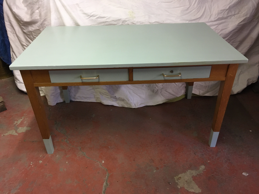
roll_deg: +0.3
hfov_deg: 61.7
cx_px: 130
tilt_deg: -33.9
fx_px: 217
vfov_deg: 48.2
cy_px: 97
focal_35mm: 29
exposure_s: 1/33
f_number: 2.2
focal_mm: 4.15
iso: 200
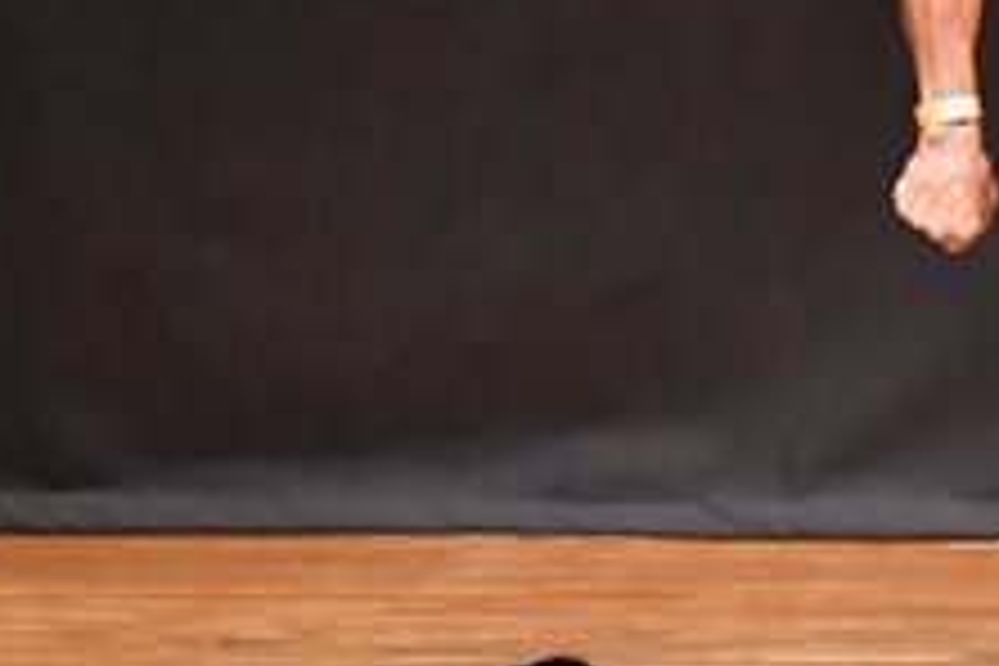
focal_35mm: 836
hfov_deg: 2.5
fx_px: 23197
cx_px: 965
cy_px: 171
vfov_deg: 1.6
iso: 12800
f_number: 5.6
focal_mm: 160
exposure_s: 1/400
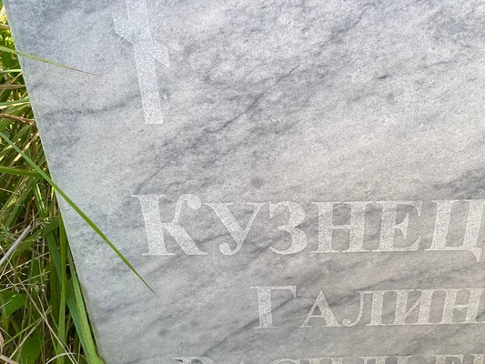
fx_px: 547
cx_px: 339
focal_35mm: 39
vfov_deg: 36.0
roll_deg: -0.7
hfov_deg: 46.8
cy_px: 272
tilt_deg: -34.7
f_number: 1.8
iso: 32
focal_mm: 4.25
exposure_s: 1/389
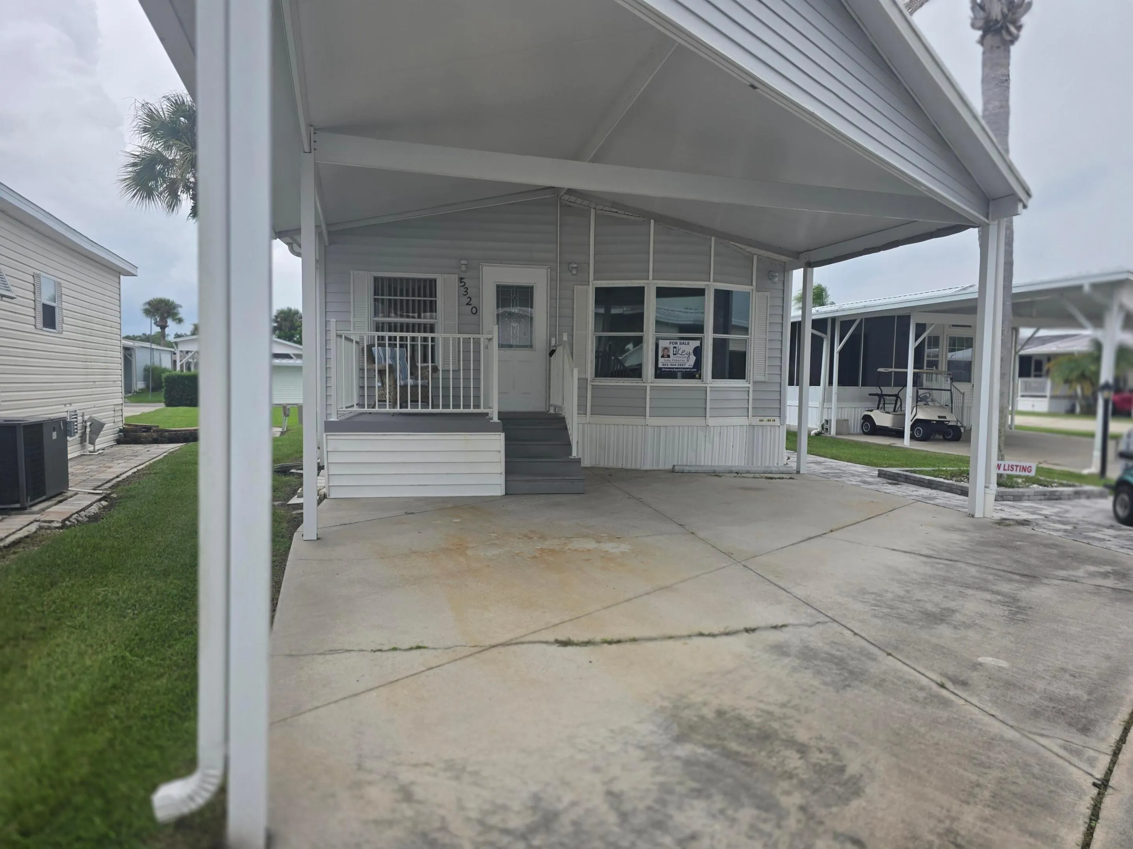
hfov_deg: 73.9
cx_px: 566
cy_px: 424
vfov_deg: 58.9
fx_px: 753
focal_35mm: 23
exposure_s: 1/359
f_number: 1.7
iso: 40
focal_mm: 6.3
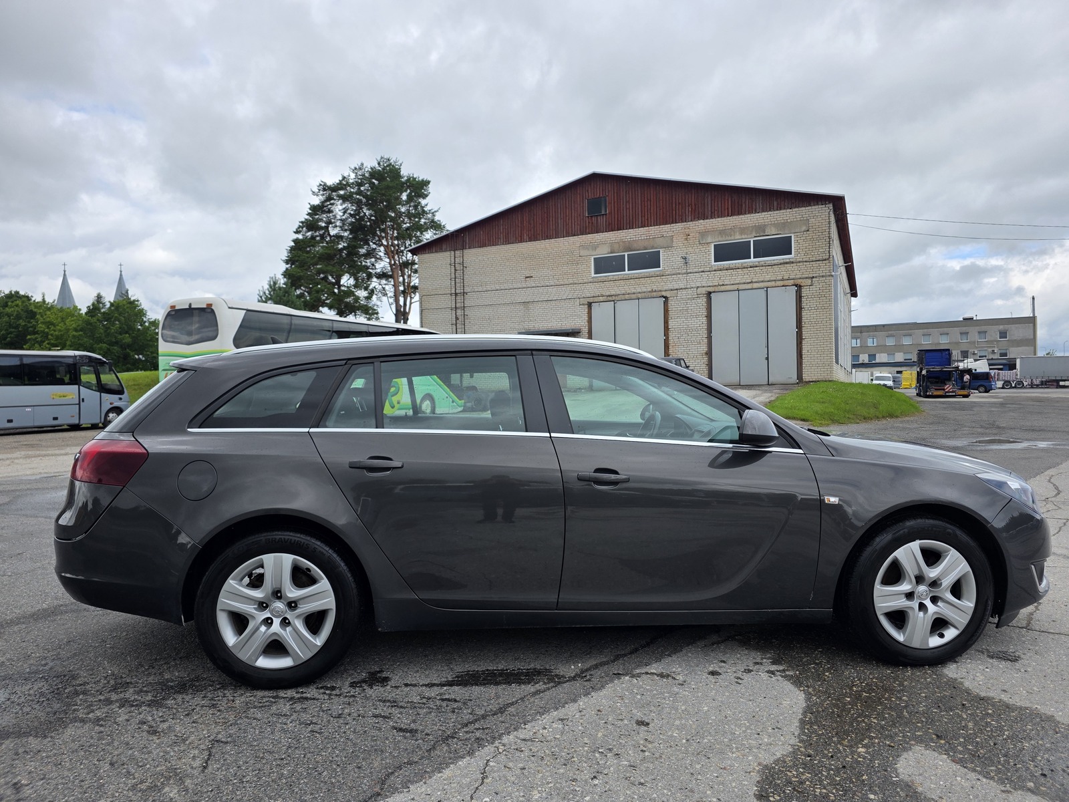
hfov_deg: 73.9
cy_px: 401
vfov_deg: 58.9
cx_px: 534
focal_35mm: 23
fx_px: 710
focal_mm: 6.3
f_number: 1.7
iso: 80
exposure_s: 1/4539
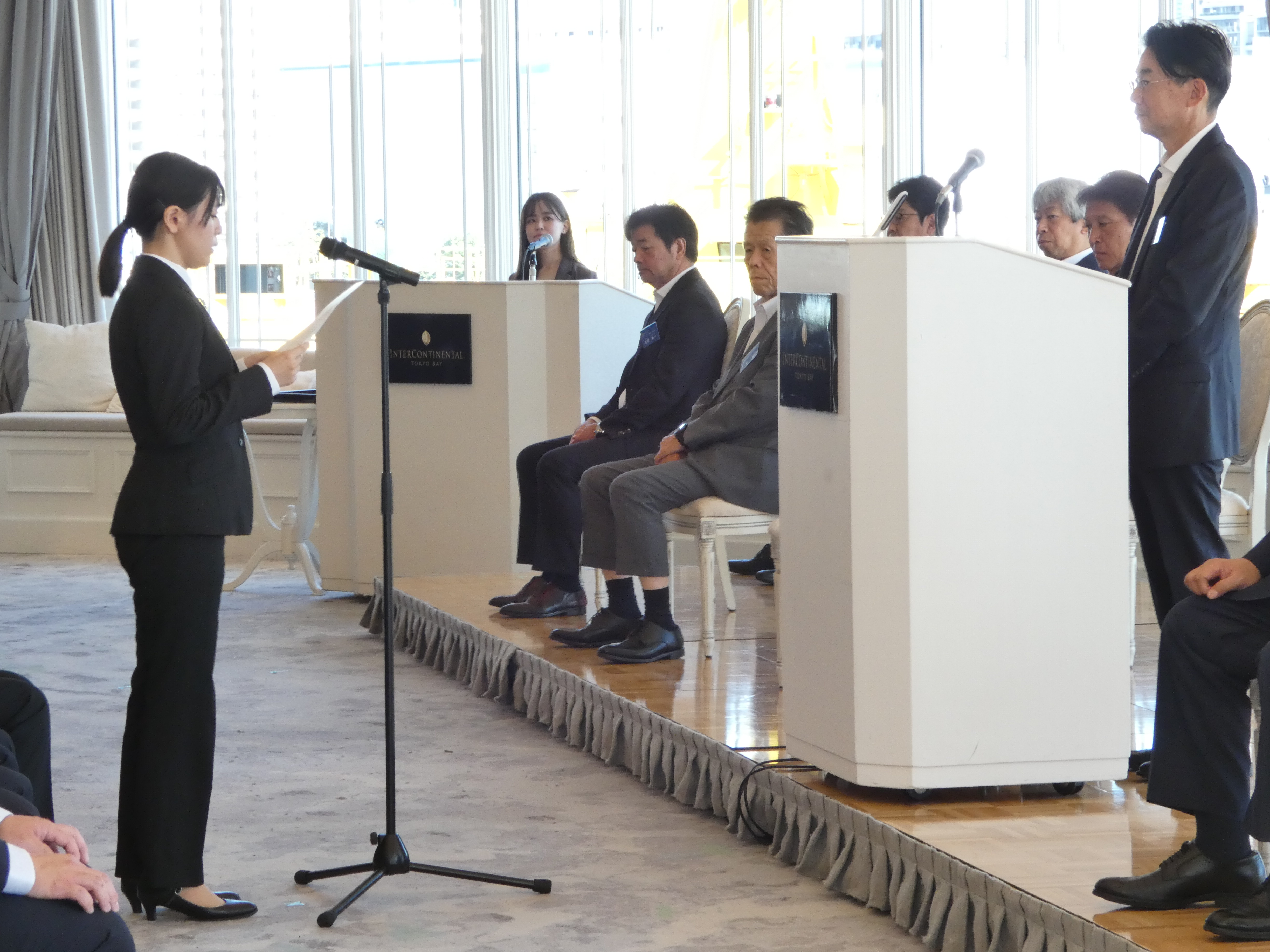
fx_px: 4109
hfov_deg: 17.6
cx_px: 635
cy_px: 476
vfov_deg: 13.2
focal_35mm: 112
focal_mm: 20.1
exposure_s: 1/80
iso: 320
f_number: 5.6
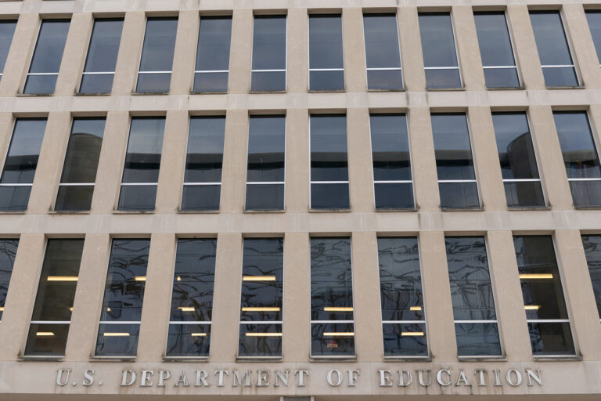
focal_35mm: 24
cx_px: 300
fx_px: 401
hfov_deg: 73.7
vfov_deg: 53.1
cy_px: 200
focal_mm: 24
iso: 200
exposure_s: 1/200
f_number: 5.6
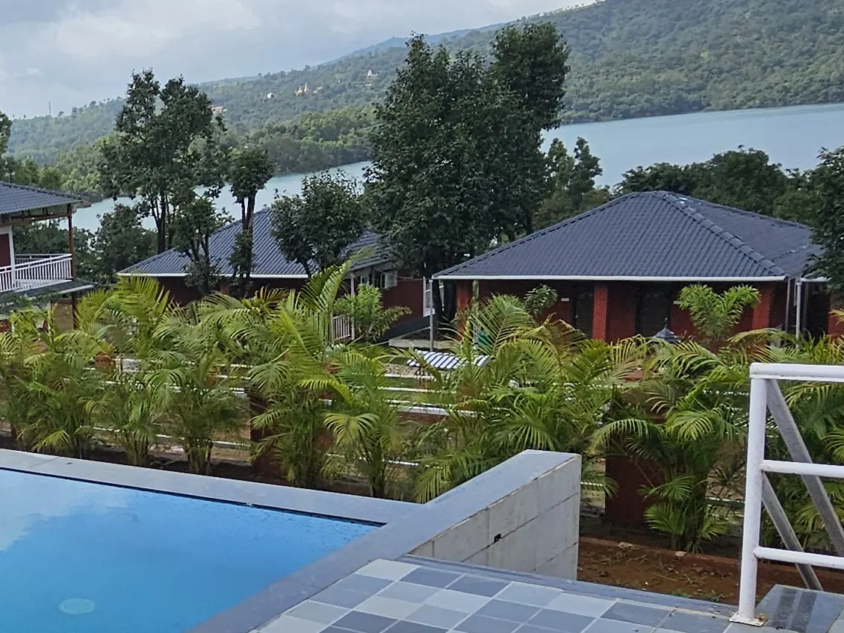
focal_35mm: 46
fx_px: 1122
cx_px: -84
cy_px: 464
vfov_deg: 31.1
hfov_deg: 35.3
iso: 50
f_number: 2.2
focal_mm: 2.2
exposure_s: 1/3436
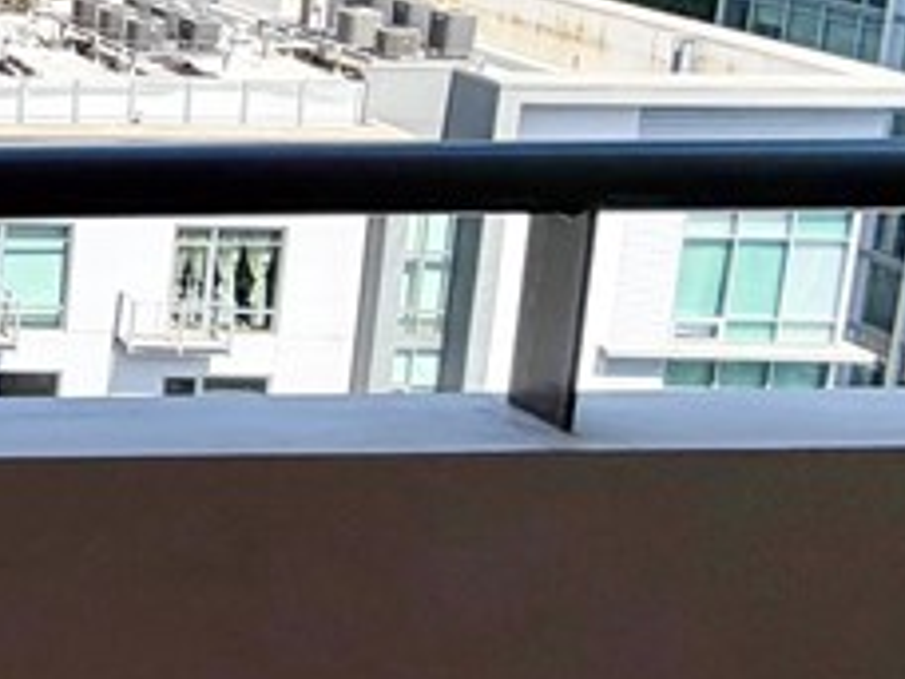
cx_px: -746
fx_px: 1647
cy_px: -68
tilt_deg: -10.3
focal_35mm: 63
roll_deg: +0.9
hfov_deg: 20.7
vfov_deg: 22.0
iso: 20
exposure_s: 1/830
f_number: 2.2
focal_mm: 2.22
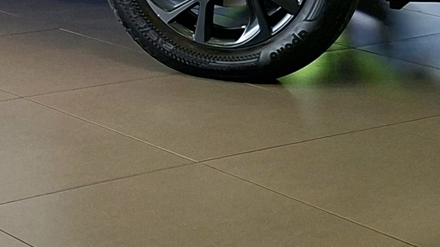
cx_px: -64
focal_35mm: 103
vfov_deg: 10.9
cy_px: -221
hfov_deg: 19.7
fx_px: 1202
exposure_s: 1/147
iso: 50
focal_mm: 5.54
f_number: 1.8
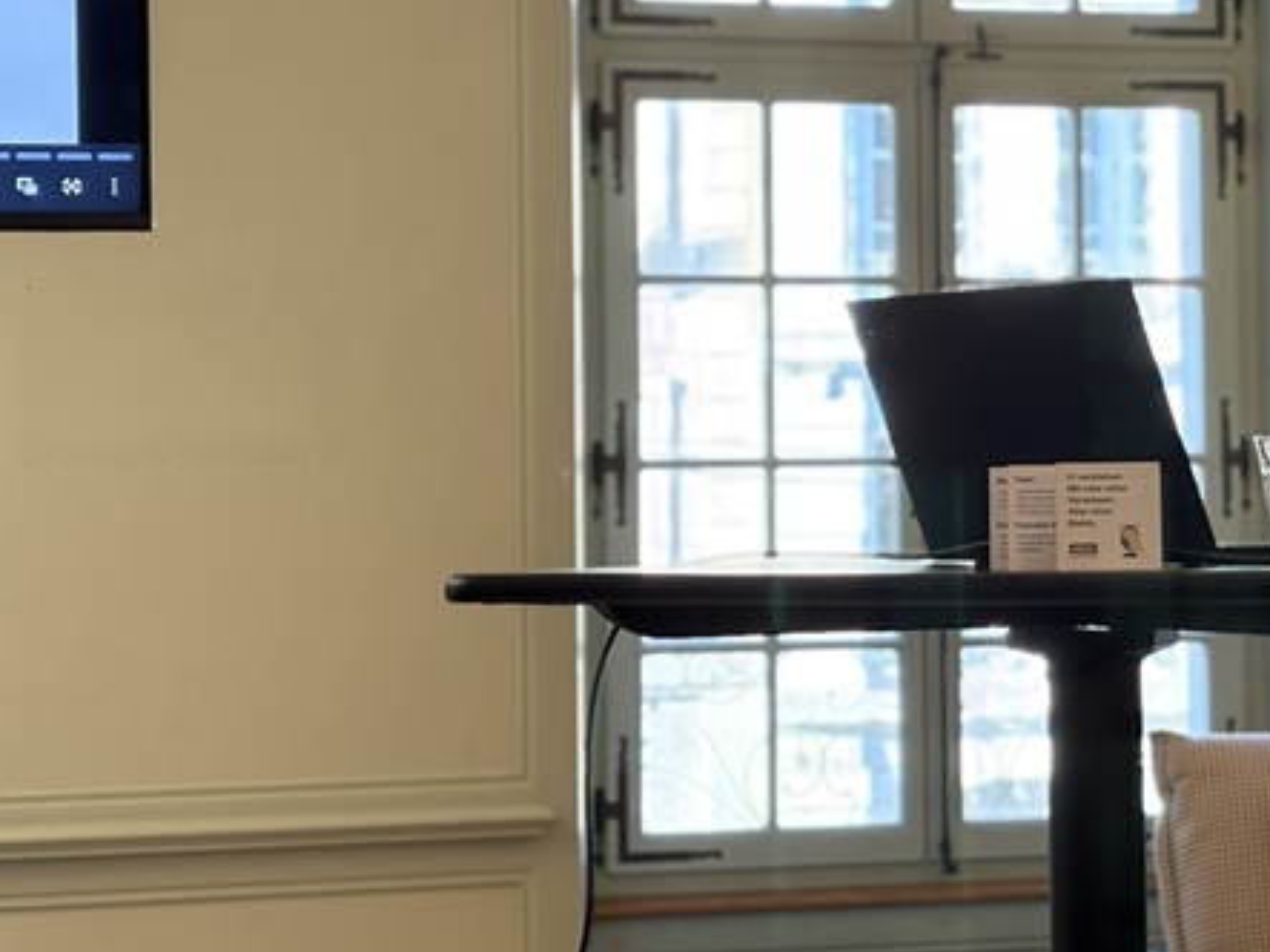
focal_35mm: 94
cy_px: 350
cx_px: 986
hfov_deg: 20.7
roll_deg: +0.9
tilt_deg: +2.3
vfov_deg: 15.7
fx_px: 3448
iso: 125
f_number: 1.6
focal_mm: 5.96
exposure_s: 1/41
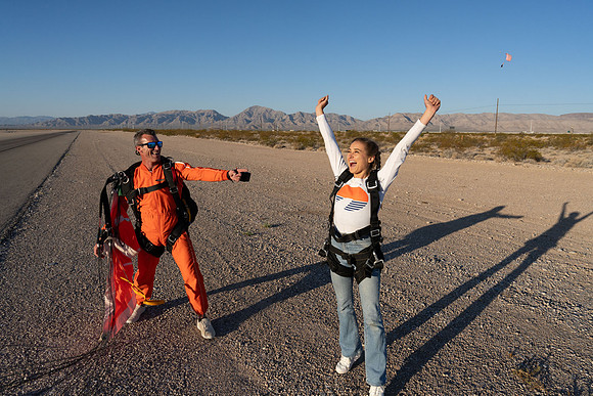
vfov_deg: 53.2
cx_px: 296
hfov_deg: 73.7
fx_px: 395
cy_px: 198
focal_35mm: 24
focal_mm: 24
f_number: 9
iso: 800
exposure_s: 1/2000
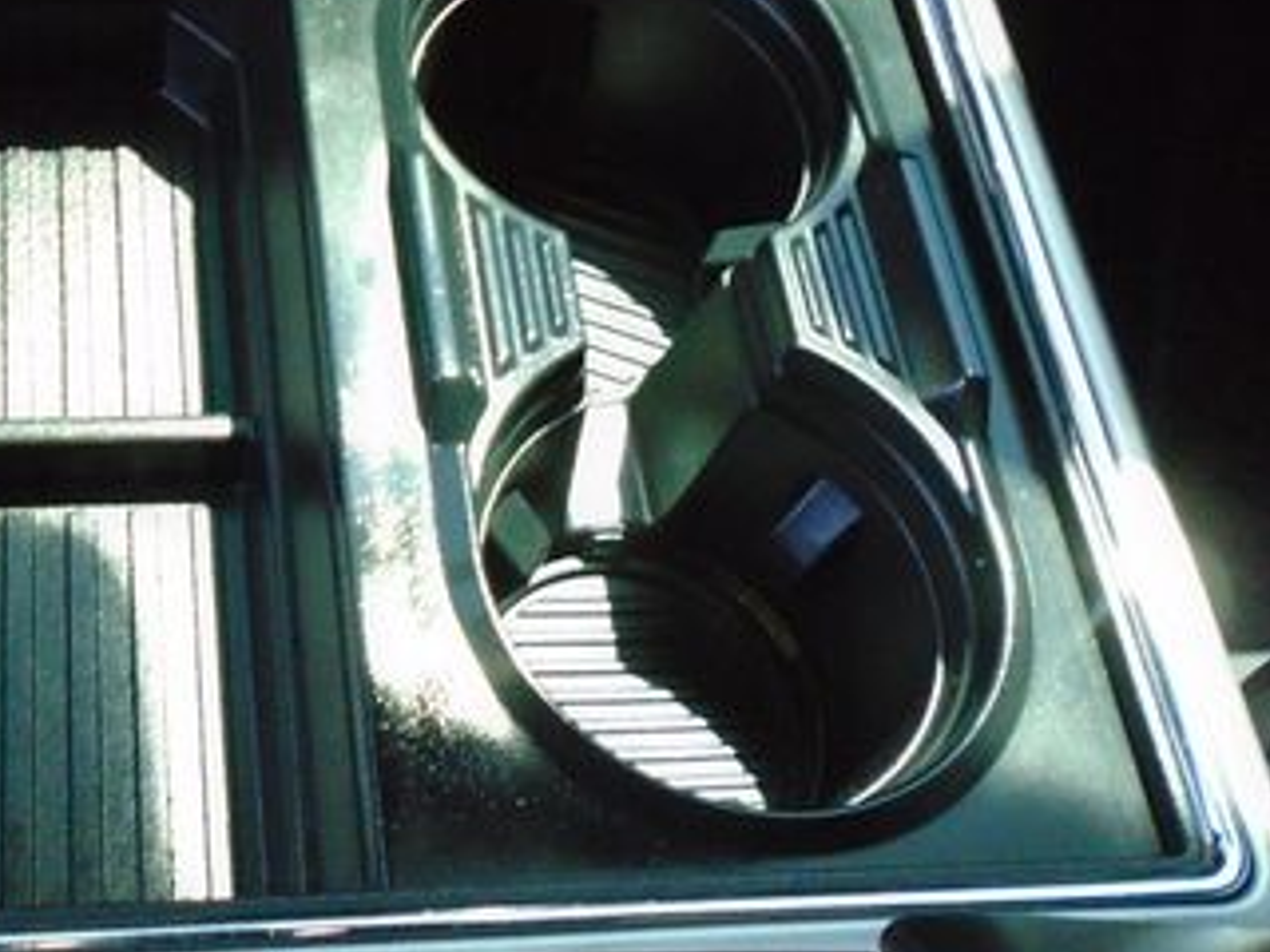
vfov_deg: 27.7
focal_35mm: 52
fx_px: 1908
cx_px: 262
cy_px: 258
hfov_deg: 35.7
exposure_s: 1/100
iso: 500
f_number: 3.2
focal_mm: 4.6
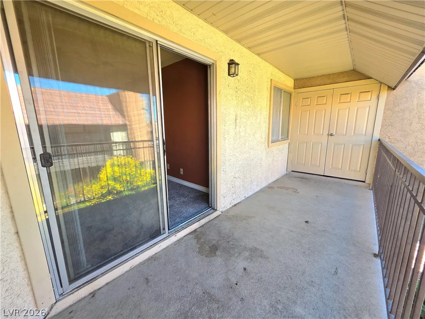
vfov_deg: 89.9
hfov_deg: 106.2
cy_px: 160
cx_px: 212
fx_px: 160
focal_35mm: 13
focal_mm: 2.2
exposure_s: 1/120
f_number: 1.9
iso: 40
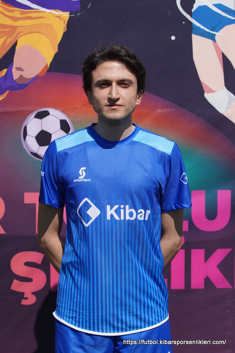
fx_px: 1027
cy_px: 176
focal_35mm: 105
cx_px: 118
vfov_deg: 19.4
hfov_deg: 13.1
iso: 100
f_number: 5
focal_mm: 70
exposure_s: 1/1000
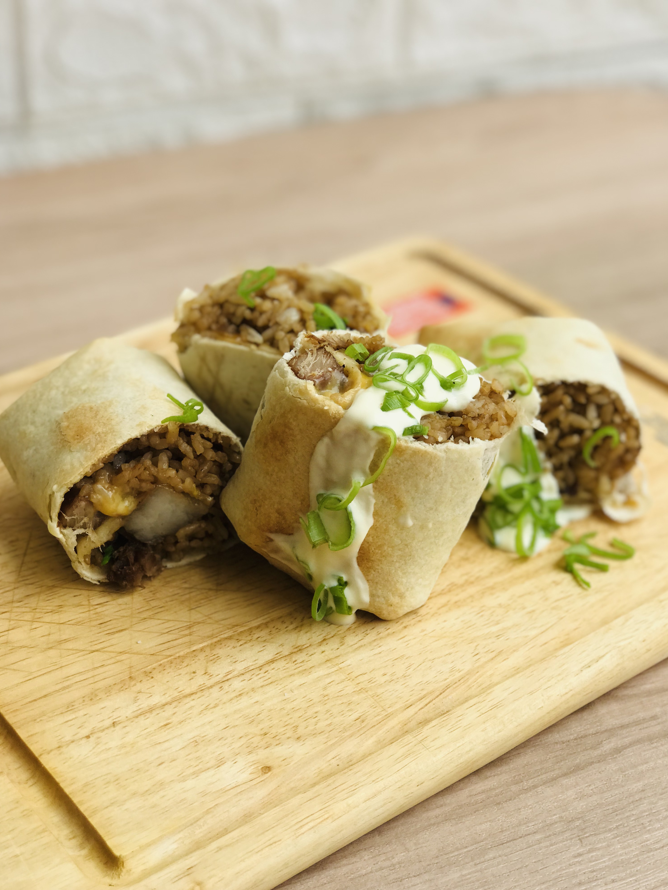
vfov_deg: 33.2
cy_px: 453
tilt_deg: -34.6
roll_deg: -0.1
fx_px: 1492
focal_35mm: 58
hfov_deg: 25.2
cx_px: 330
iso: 20
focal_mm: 6.6
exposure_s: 1/486
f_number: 2.8
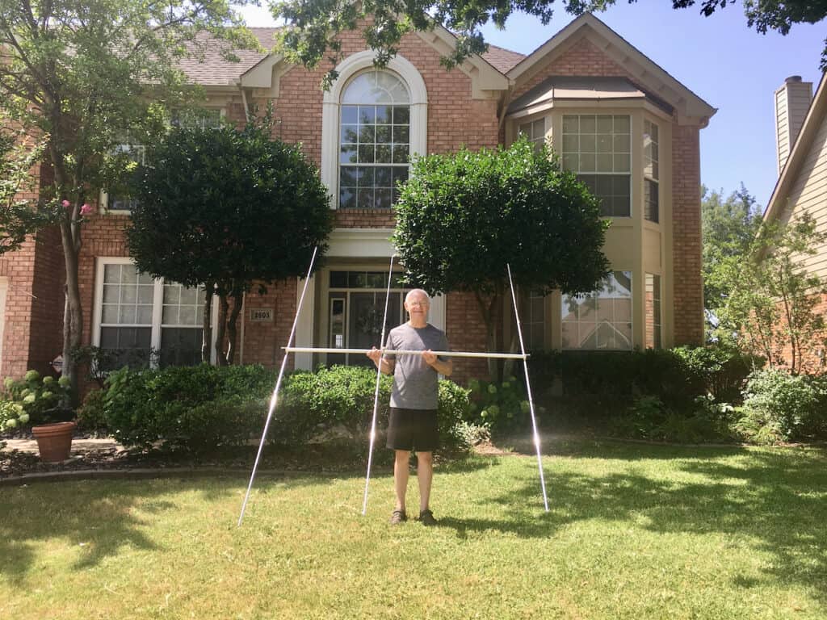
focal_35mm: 29
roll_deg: -0.6
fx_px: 693
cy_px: 310
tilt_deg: +7.4
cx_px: 414
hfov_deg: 61.7
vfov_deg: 48.2
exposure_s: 1/516
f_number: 2.2
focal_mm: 4.15
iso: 25
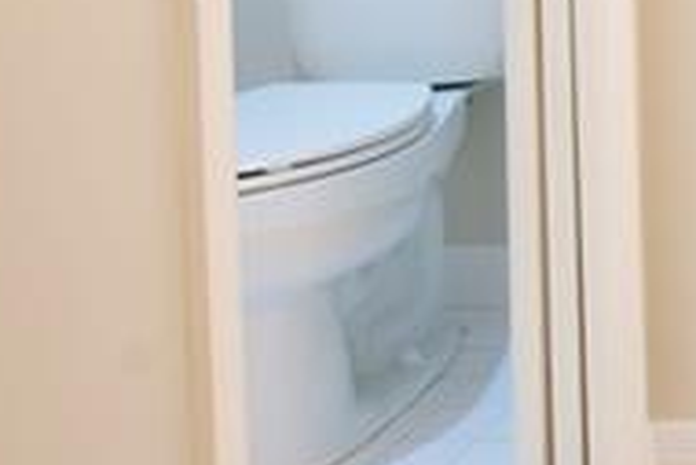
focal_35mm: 86
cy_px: -300
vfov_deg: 14.5
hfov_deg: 16.5
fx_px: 1664
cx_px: 1469
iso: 100
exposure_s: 1.3
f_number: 8
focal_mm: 16
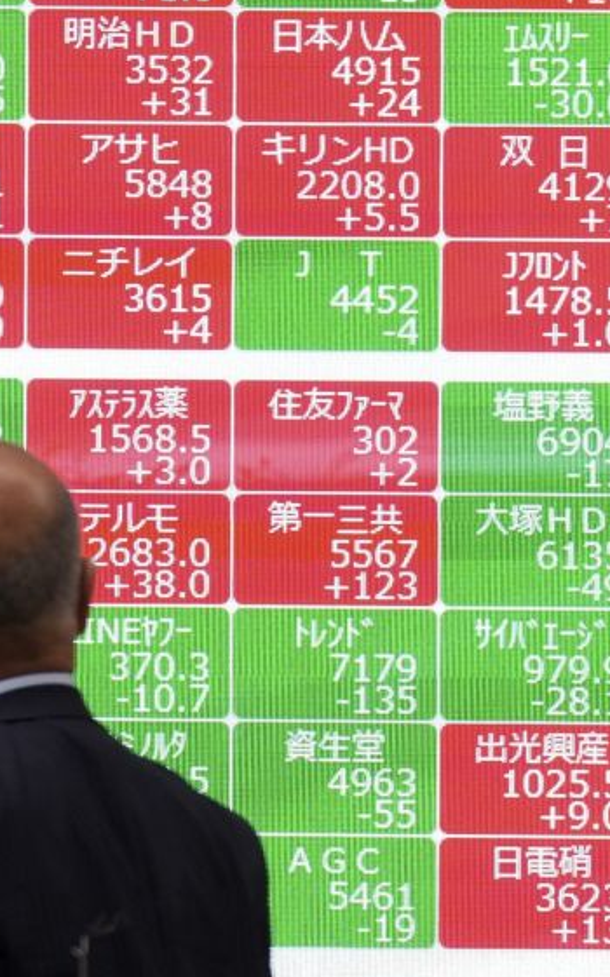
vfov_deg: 3.1
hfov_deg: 1.9
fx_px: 18004
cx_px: 662
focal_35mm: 676
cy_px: 470
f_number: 4
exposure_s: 1/250
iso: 250
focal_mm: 200
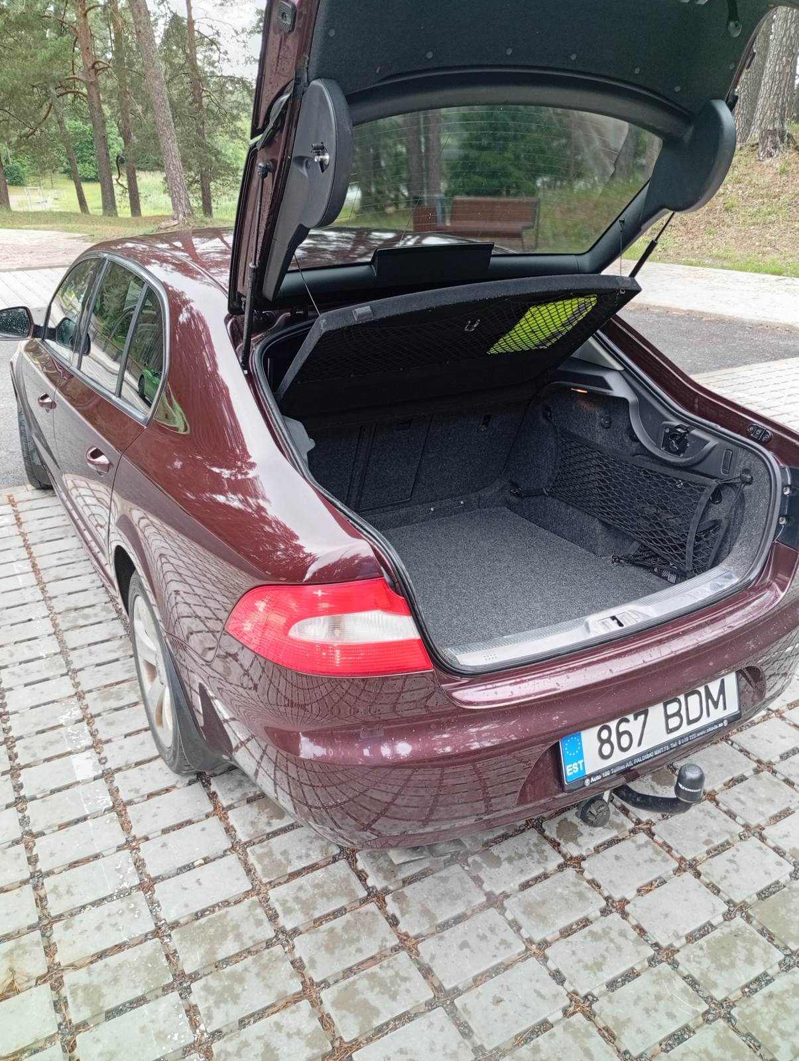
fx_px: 829
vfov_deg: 65.2
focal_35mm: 27
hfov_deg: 51.5
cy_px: 530
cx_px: 400
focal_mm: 3.98
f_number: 1.8
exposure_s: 1/50
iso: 75
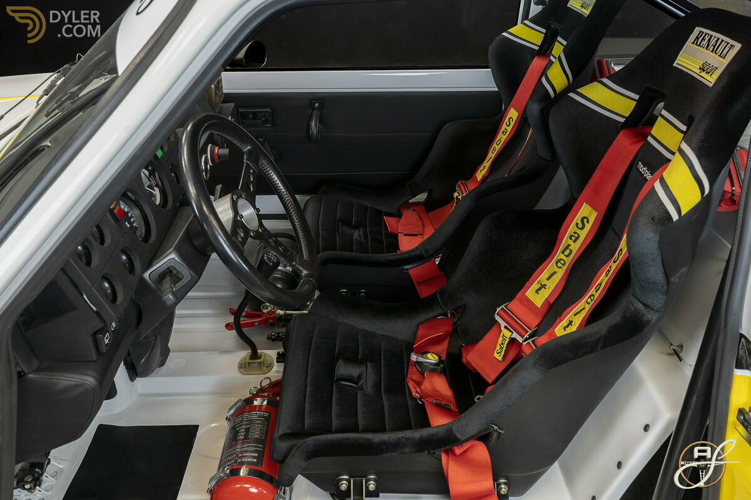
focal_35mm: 29
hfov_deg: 63.7
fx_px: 605
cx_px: 376
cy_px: 250
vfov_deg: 45.0
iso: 250
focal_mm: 29
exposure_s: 1.3
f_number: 10
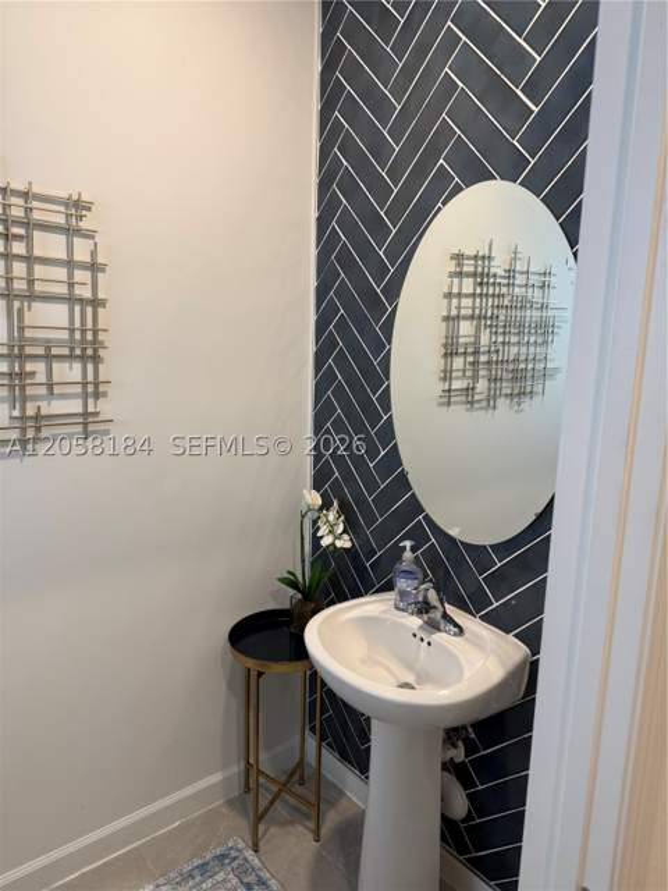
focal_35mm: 24
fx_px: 618
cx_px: 334
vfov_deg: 71.6
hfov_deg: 56.8
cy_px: 446
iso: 125
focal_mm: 6.76
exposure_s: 1/60
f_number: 1.78
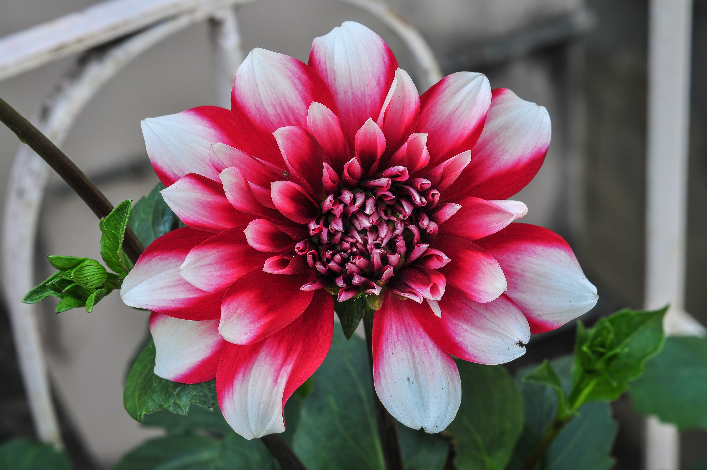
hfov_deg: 27.0
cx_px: 354
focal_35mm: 75
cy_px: 235
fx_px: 1471
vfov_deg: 18.1
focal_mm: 50
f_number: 10
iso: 200
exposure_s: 1/160
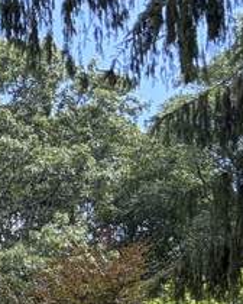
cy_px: 598
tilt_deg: +3.3
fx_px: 1393
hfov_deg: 8.4
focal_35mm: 155
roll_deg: +1.7
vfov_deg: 11.3
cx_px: -485
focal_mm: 5.96
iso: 50
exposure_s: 1/566
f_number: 1.6
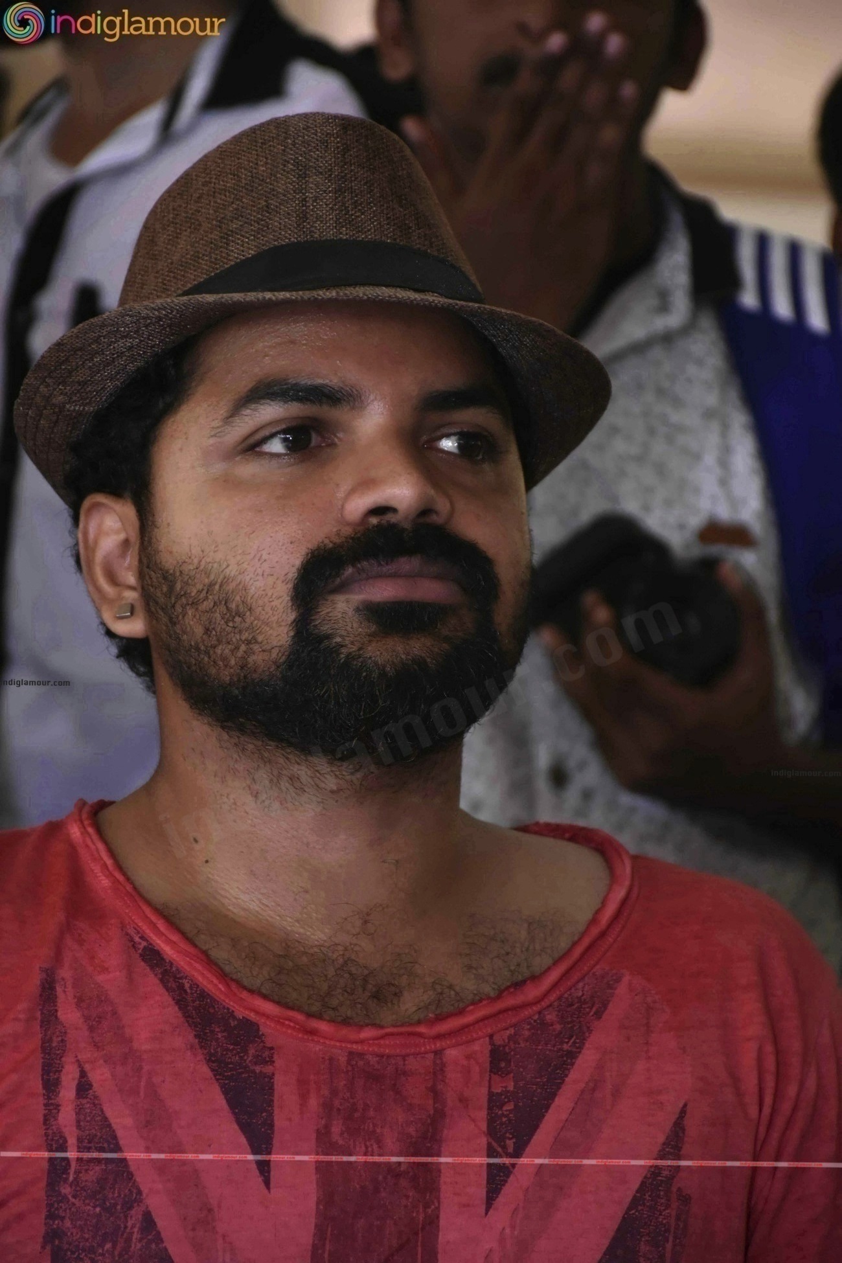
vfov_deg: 11.8
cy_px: 632
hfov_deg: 7.9
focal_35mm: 174
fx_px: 6104
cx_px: 421
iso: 2000
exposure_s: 1/125
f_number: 5.6
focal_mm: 116
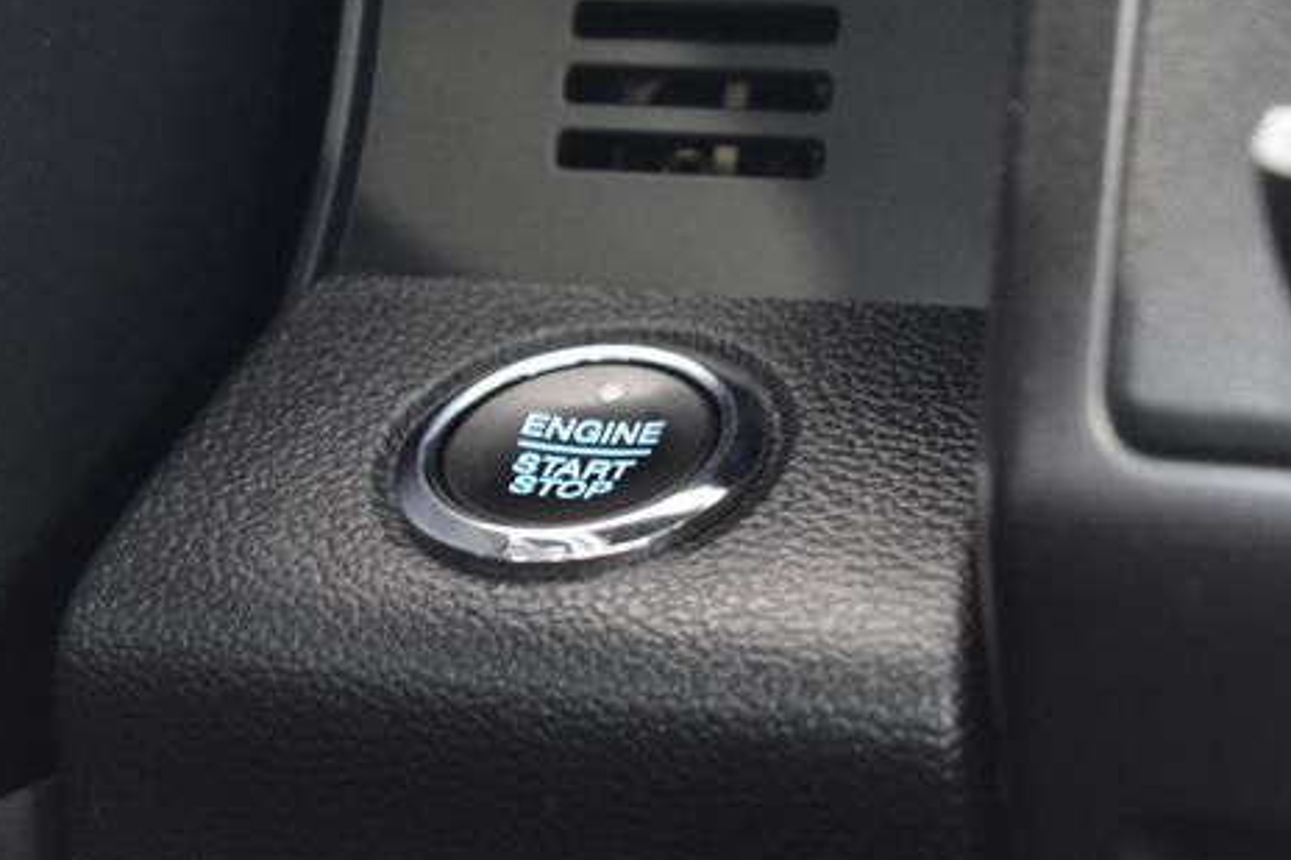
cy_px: 532
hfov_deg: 18.0
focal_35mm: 114
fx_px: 4075
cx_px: 584
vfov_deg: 12.0
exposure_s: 1/4
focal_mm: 55
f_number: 5.6
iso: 1600
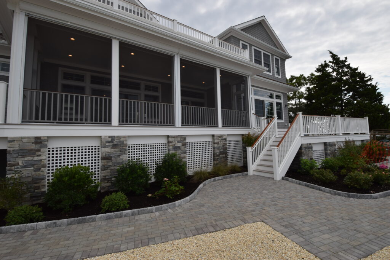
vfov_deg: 72.1
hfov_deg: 95.0
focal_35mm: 16
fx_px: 179
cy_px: 130
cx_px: 195
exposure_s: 1/200
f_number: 11
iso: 100
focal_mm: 11
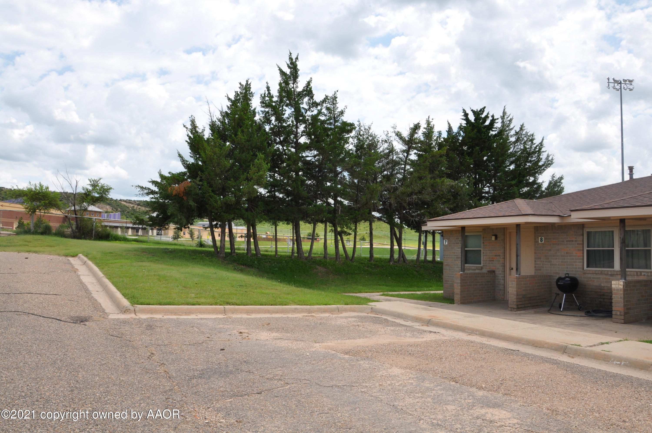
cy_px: 216
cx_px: 326
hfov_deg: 67.4
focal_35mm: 27
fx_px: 488
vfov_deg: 47.8
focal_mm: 18
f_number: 14
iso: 200
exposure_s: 1/200
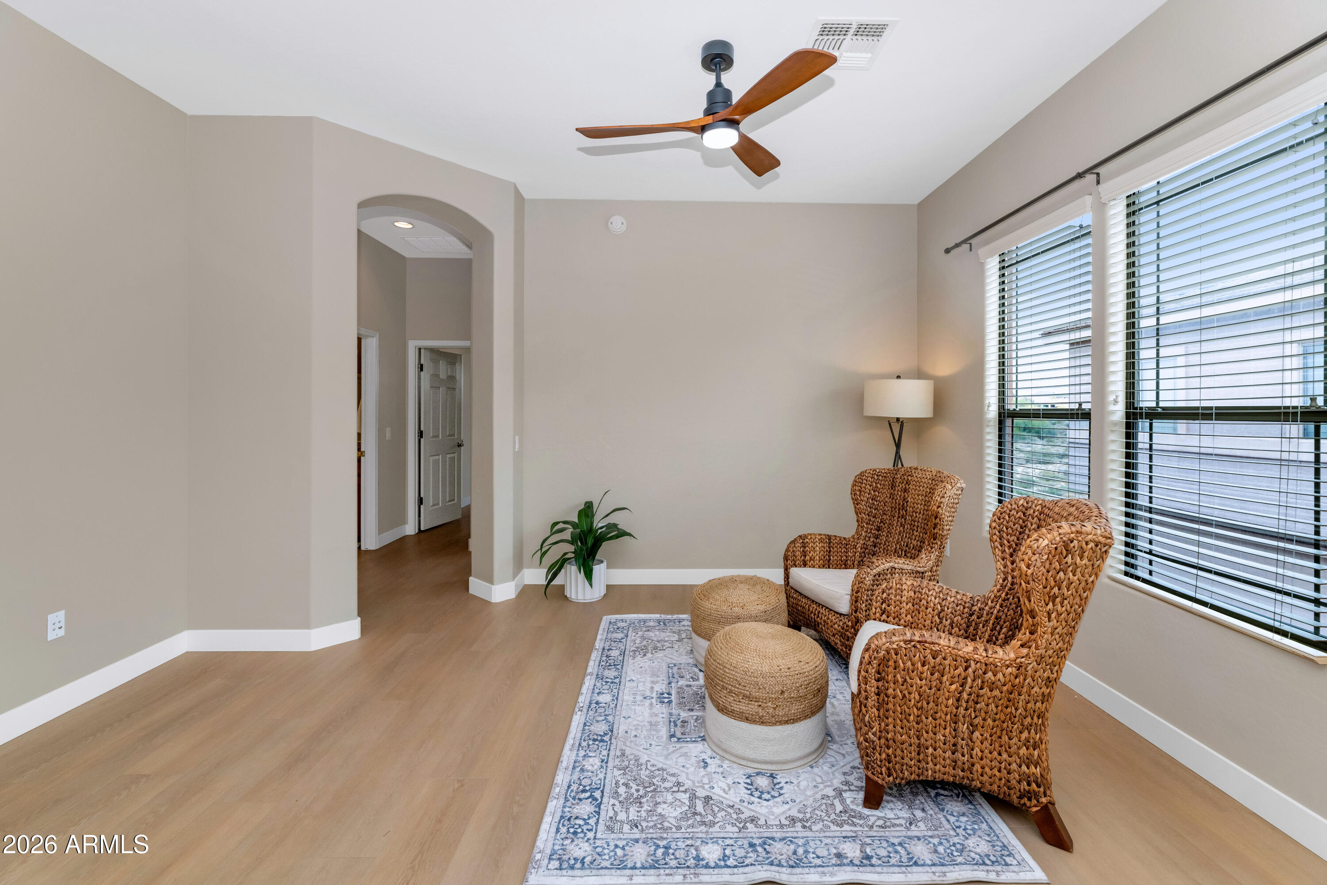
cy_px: 442
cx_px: 664
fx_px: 553
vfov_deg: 77.3
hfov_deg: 100.4
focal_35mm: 15
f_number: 7.1
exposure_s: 1/100
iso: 500
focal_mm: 15
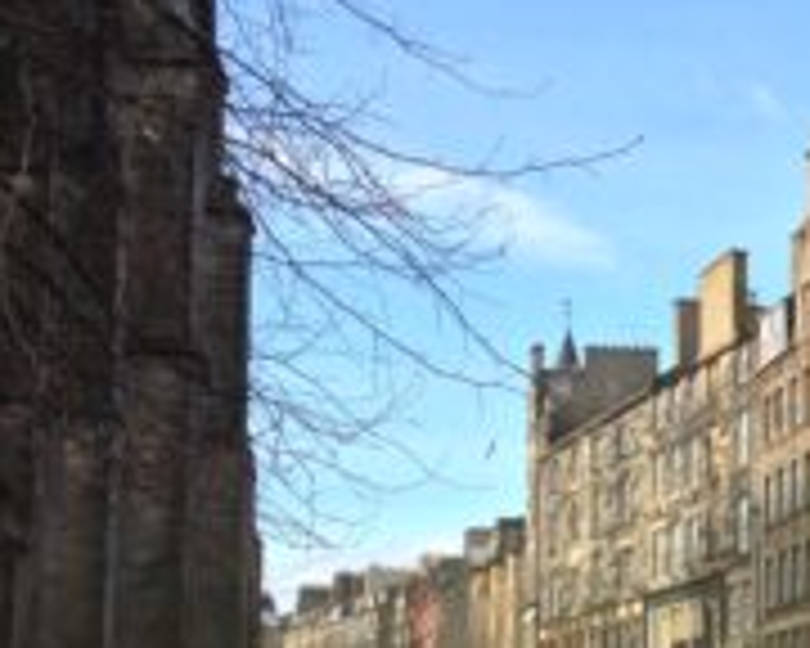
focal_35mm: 76
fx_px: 1822
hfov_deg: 24.6
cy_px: 558
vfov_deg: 19.9
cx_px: 680
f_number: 2.4
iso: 50
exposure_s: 1/502
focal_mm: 4.28
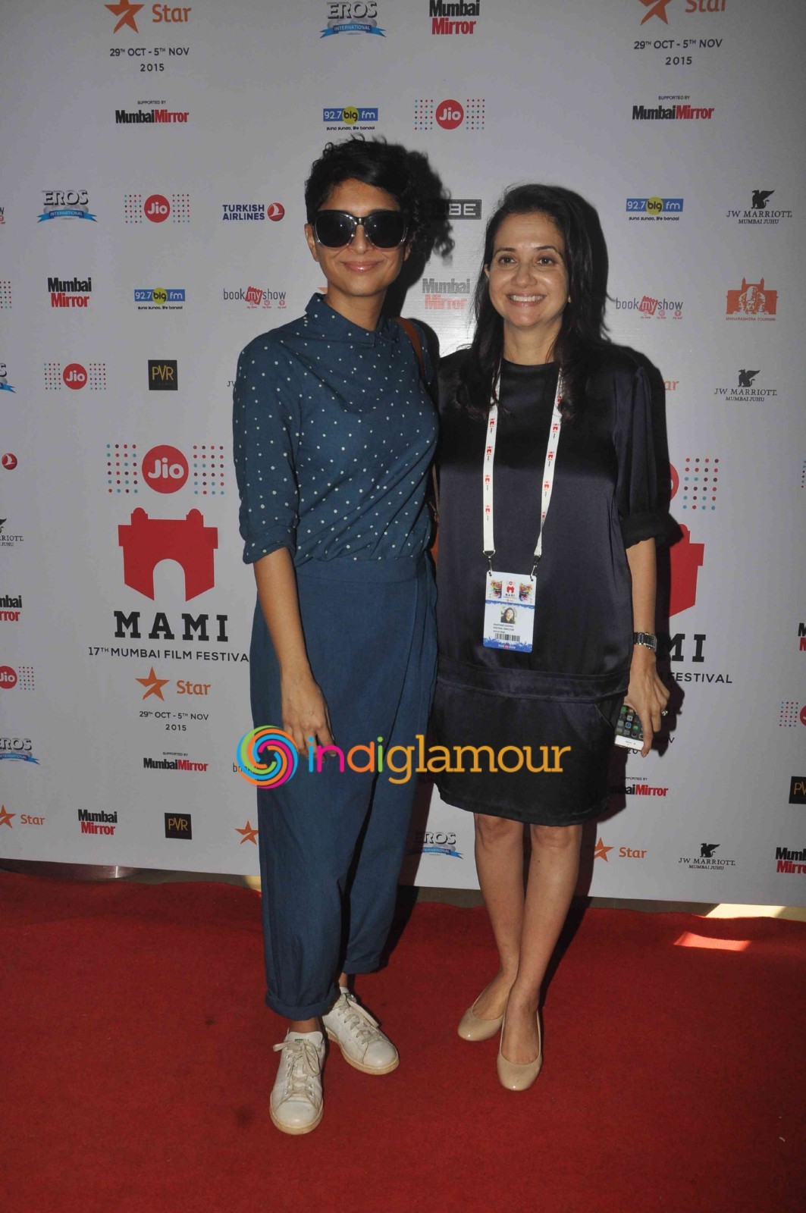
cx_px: 403
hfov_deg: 39.9
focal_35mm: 33
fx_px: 1111
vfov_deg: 57.3
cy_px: 606
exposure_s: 1/250
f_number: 11
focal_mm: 22
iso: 640
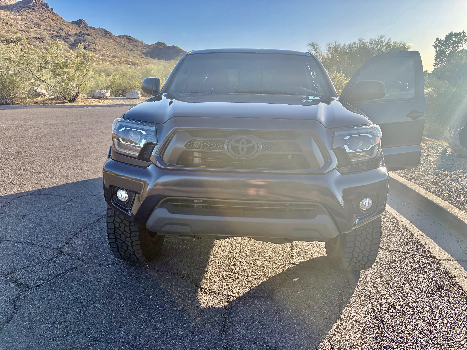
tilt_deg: -13.9
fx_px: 351
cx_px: 234
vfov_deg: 53.1
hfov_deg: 67.3
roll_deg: -0.7
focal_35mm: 26
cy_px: 175
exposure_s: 1/1484
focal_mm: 5.96
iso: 64
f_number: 1.6
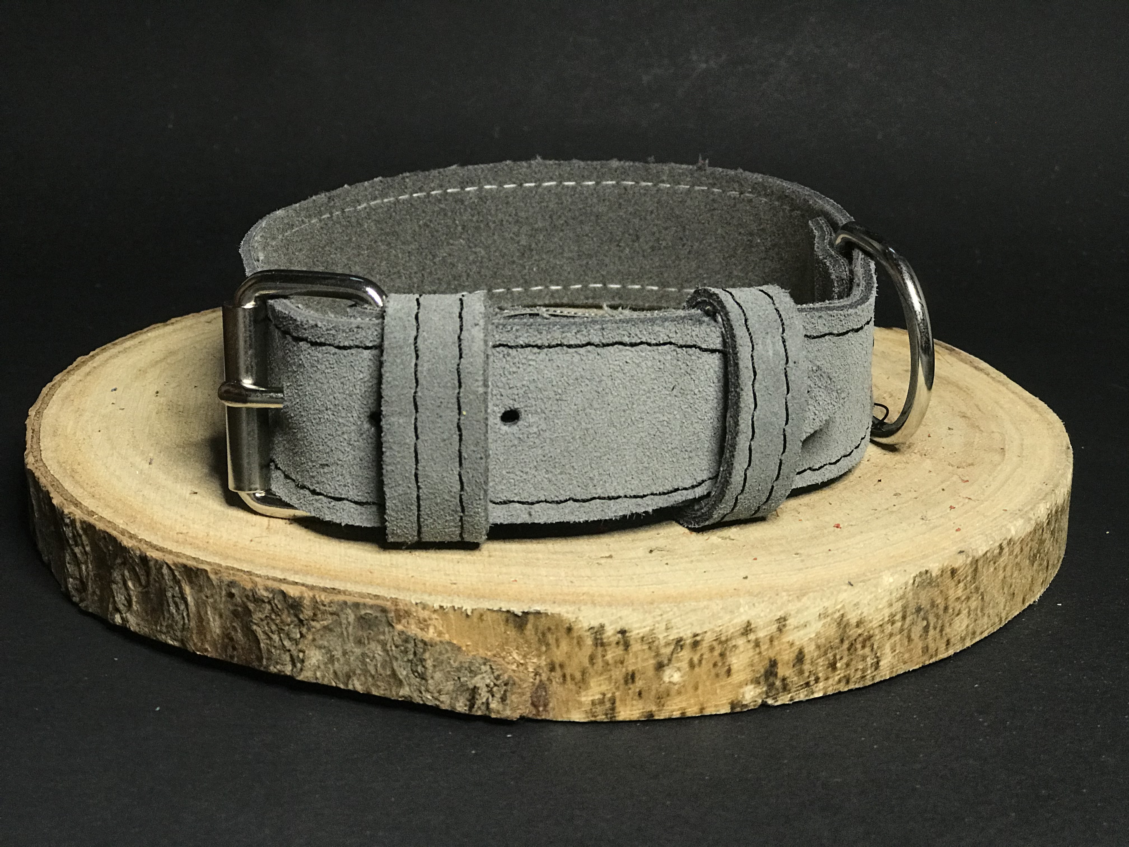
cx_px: 564
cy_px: 424
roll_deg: -2.3
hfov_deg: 33.8
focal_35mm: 57
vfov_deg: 25.7
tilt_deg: -20.1
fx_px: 1859
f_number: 2.8
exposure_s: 1/50
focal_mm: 6.6
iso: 125
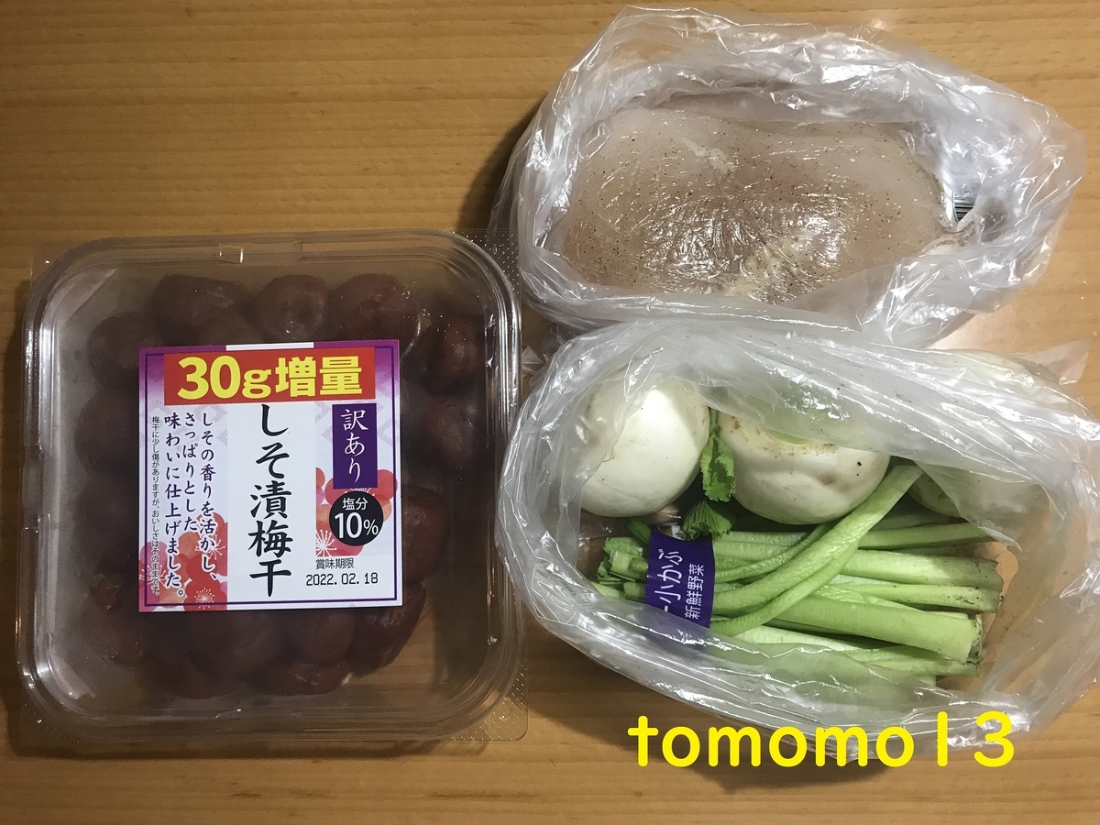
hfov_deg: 63.4
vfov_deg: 49.7
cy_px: 412
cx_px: 550
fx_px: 890
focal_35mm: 28
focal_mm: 3.99
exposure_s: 1/33
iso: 40
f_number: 1.8
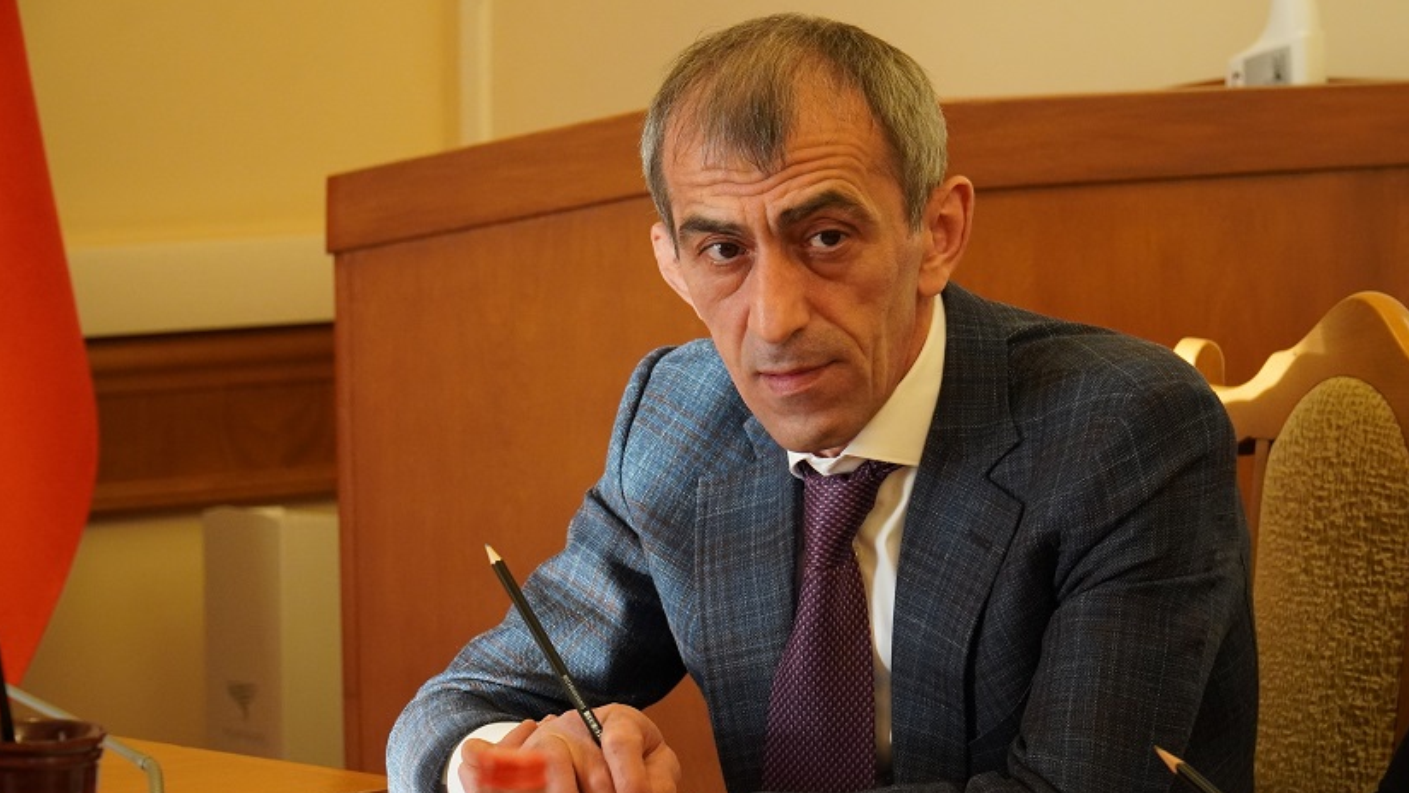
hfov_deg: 17.9
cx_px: 758
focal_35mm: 120
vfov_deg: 10.1
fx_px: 4483
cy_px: 482
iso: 2000
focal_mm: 70
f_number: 5.6
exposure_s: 1/80
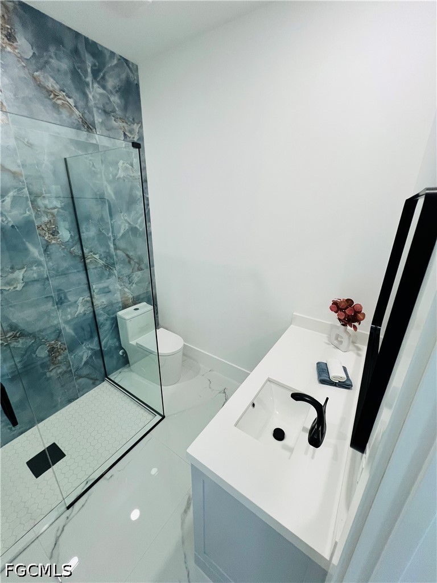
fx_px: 219
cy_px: 292
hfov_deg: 89.9
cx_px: 218
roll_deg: -0.4
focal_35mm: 13
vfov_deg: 106.2
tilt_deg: -20.7
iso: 160
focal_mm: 1.57
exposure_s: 1/120
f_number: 1.8
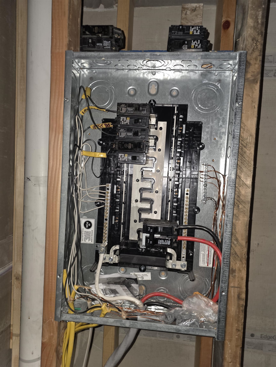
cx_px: 138
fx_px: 245
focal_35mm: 23
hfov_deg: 58.9
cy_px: 184
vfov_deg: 73.9
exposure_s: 1/13.5
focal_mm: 6.25
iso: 12500
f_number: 1.7
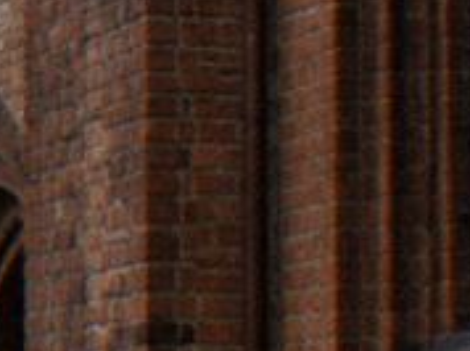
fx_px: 3593
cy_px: 441
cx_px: -557
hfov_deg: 7.1
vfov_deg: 5.6
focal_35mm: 265
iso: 400
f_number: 5.6
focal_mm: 49
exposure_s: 1/640
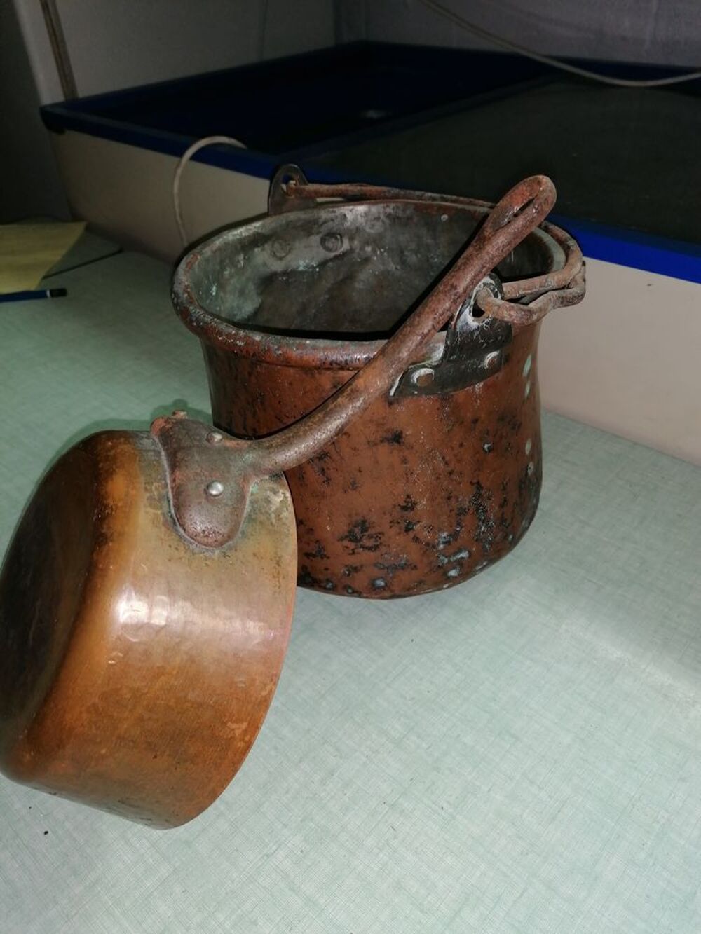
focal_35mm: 27
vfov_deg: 65.3
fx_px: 729
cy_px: 467
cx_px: 350
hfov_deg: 51.4
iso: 64
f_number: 1.8
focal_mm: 4.75
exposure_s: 1/50
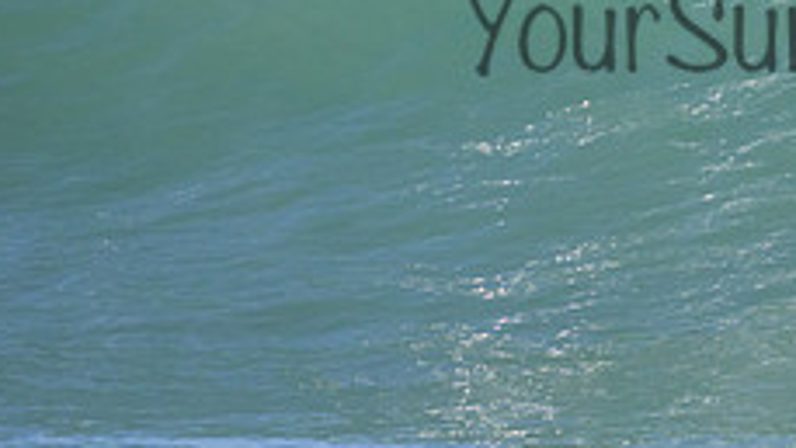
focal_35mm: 2127
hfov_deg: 1.0
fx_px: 44910
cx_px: 820
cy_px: -9
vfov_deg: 0.6
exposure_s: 1/2000
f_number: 11
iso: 1800
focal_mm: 800
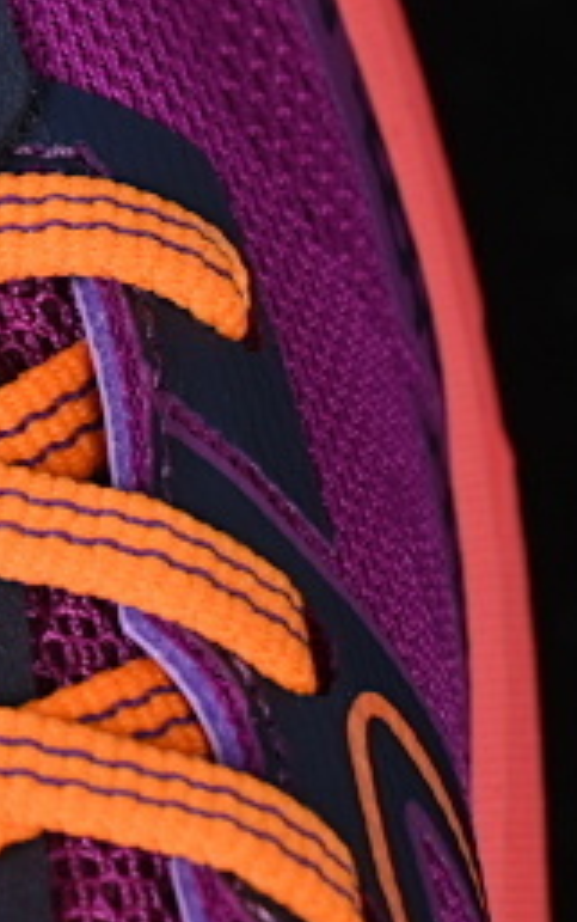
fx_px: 8063
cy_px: 133
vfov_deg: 6.5
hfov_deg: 4.1
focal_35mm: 321
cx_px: -416
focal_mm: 50
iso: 160
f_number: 7.1
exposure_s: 1/60
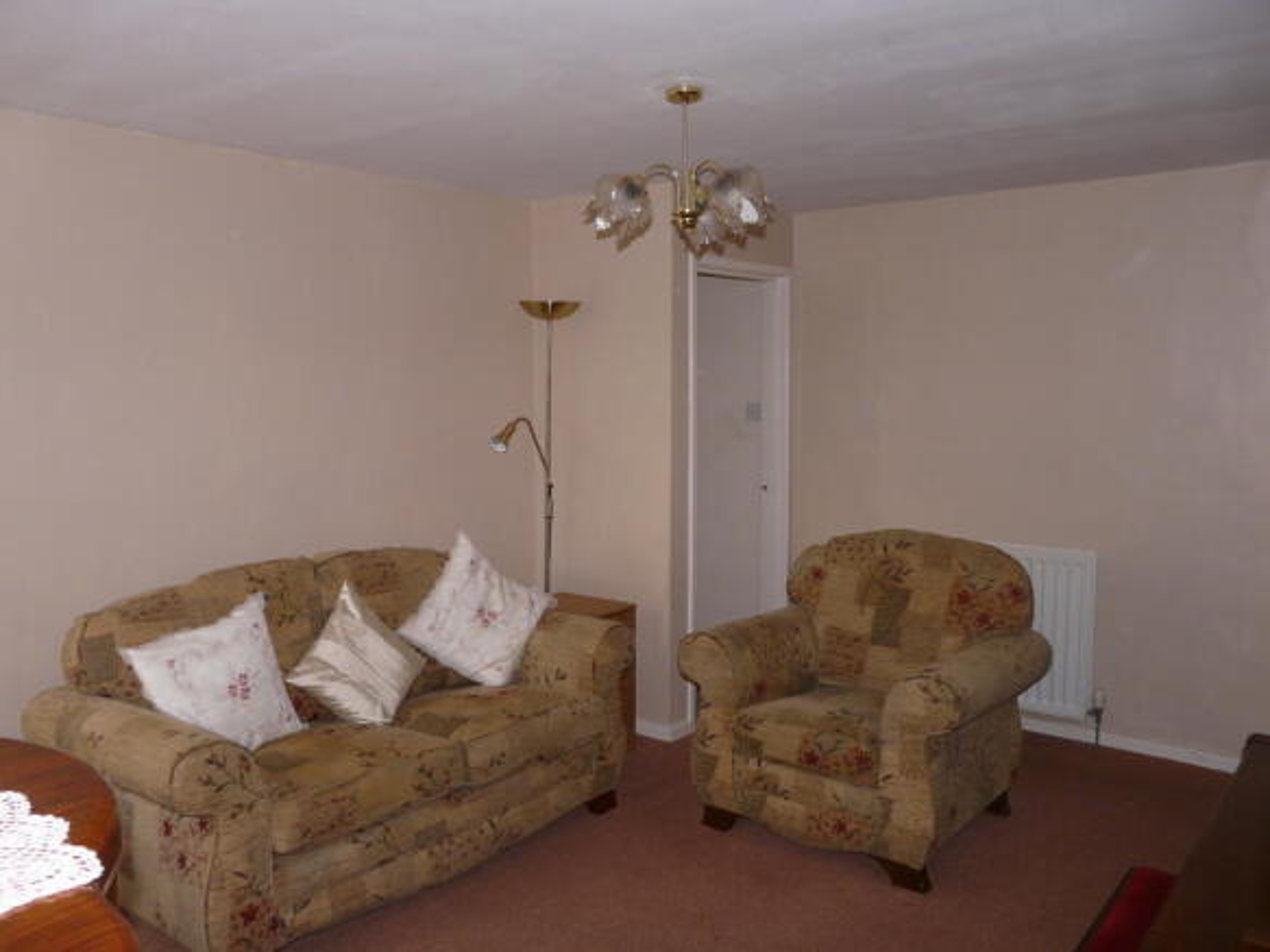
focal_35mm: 28
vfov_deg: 49.7
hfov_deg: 63.5
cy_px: 476
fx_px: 1027
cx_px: 635
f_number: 2.8
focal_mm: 4.6
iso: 100
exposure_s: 1/10
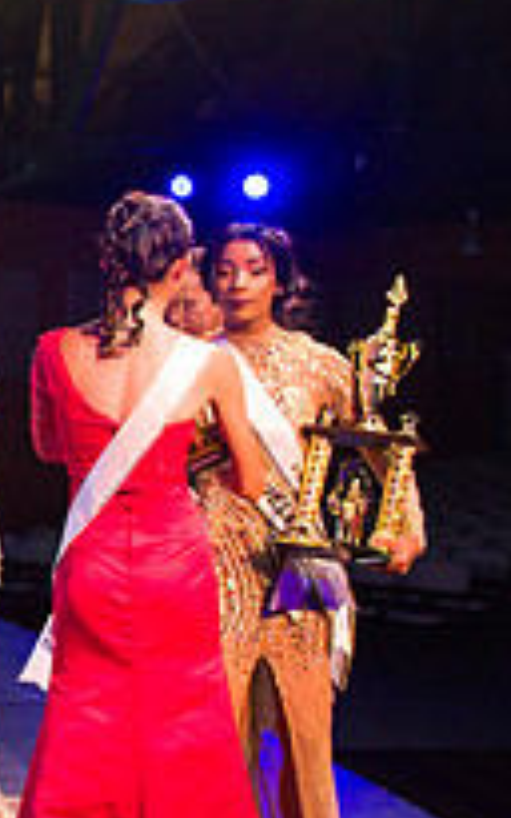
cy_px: 457
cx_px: -531
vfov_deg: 27.5
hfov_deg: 14.3
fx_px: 1672
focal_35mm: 75
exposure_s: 1/160
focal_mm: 26
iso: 4000
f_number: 5
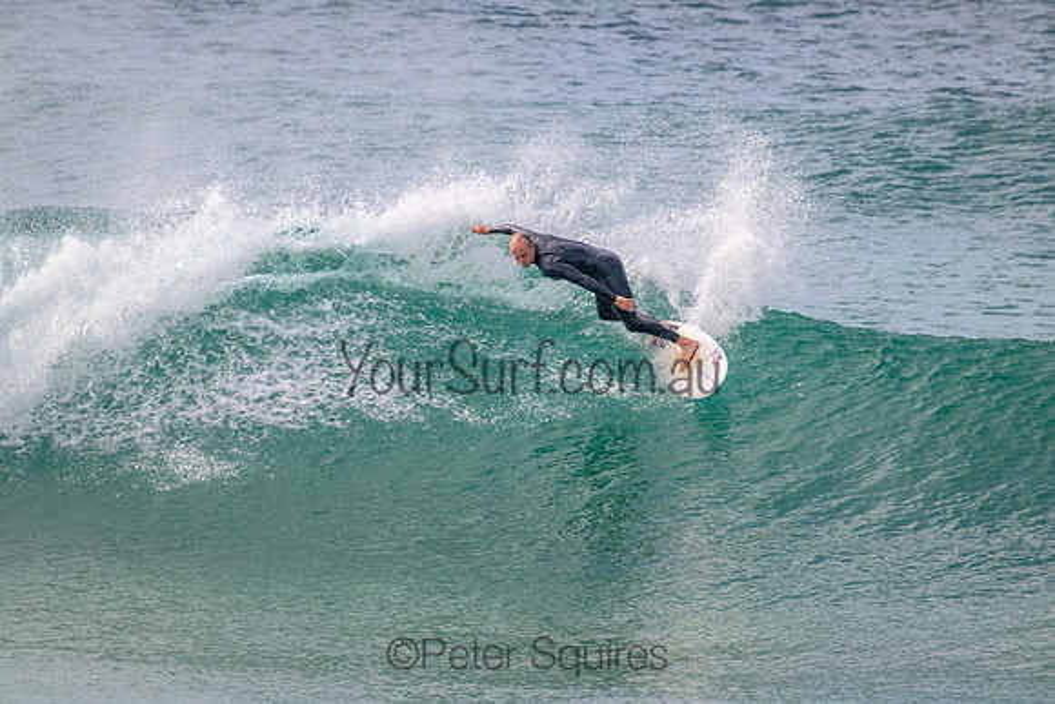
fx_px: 23449
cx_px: 528
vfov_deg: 1.7
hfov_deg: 2.6
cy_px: 352
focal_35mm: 800
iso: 1400
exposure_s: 1/2000
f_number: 11
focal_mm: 800
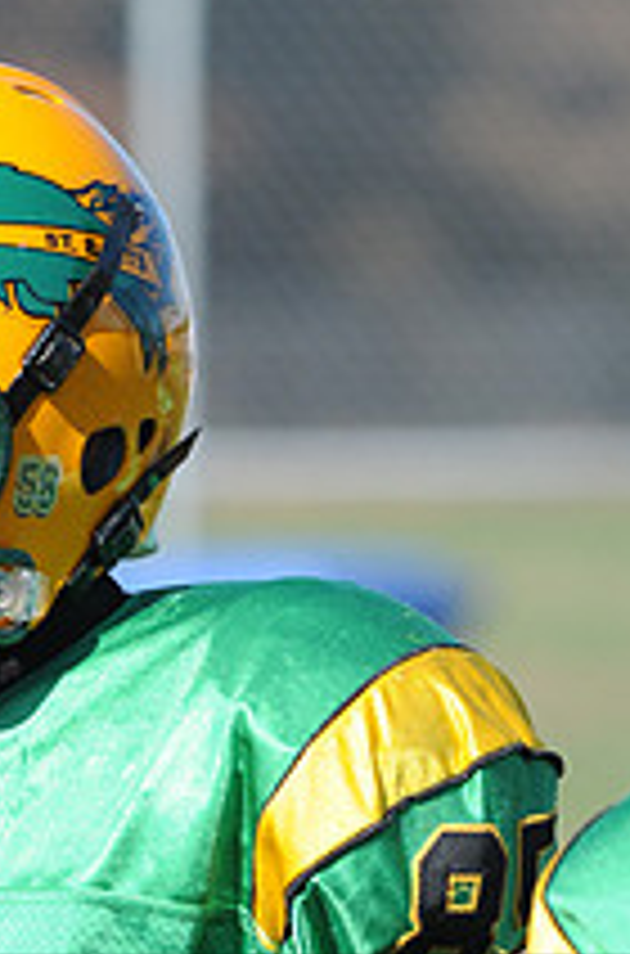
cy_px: 1170
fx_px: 32604
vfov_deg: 1.7
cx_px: 106
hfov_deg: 1.1
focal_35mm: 1234
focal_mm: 300
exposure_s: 1/500
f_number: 7.1
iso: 200
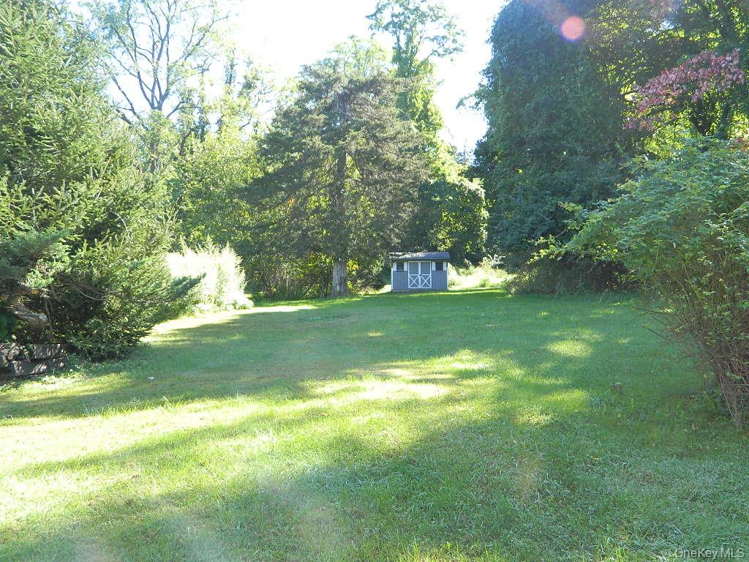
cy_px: 281
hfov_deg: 58.4
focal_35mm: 31
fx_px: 671
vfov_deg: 45.4
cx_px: 374
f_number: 3.2
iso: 110
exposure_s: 1/125
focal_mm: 5.6
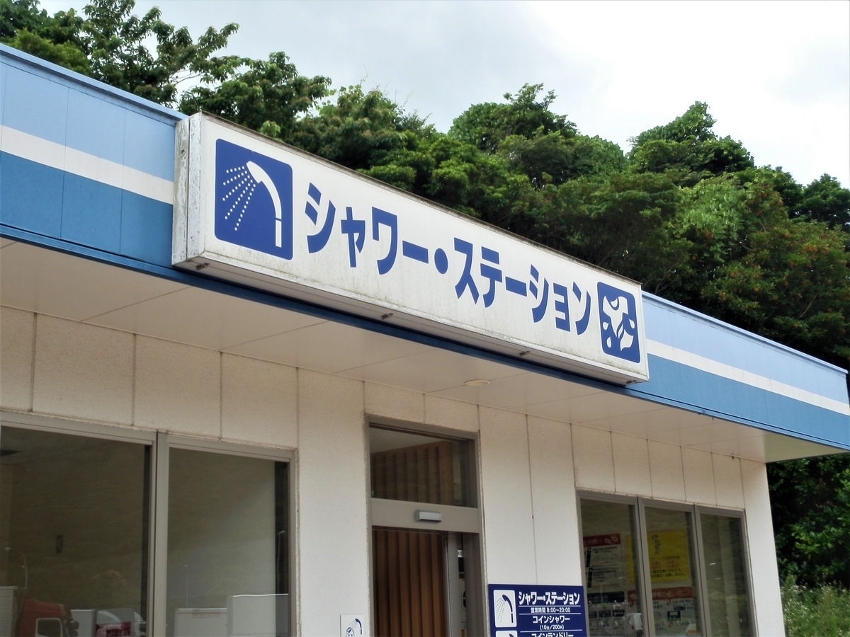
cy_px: 318
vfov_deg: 28.6
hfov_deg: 37.5
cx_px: 425
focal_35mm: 51
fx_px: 1252
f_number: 4.3
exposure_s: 1/320
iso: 80
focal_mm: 9.2
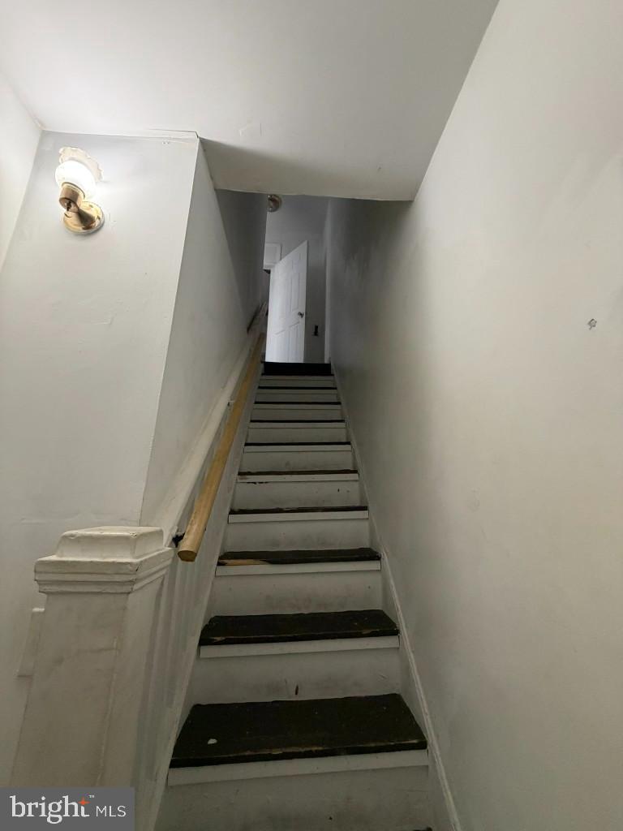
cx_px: 312
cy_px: 416
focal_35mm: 14
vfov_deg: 102.1
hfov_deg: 85.7
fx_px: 336
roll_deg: +0.9
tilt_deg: +15.4
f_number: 2.2
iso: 320
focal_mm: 2.22
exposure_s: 1/60
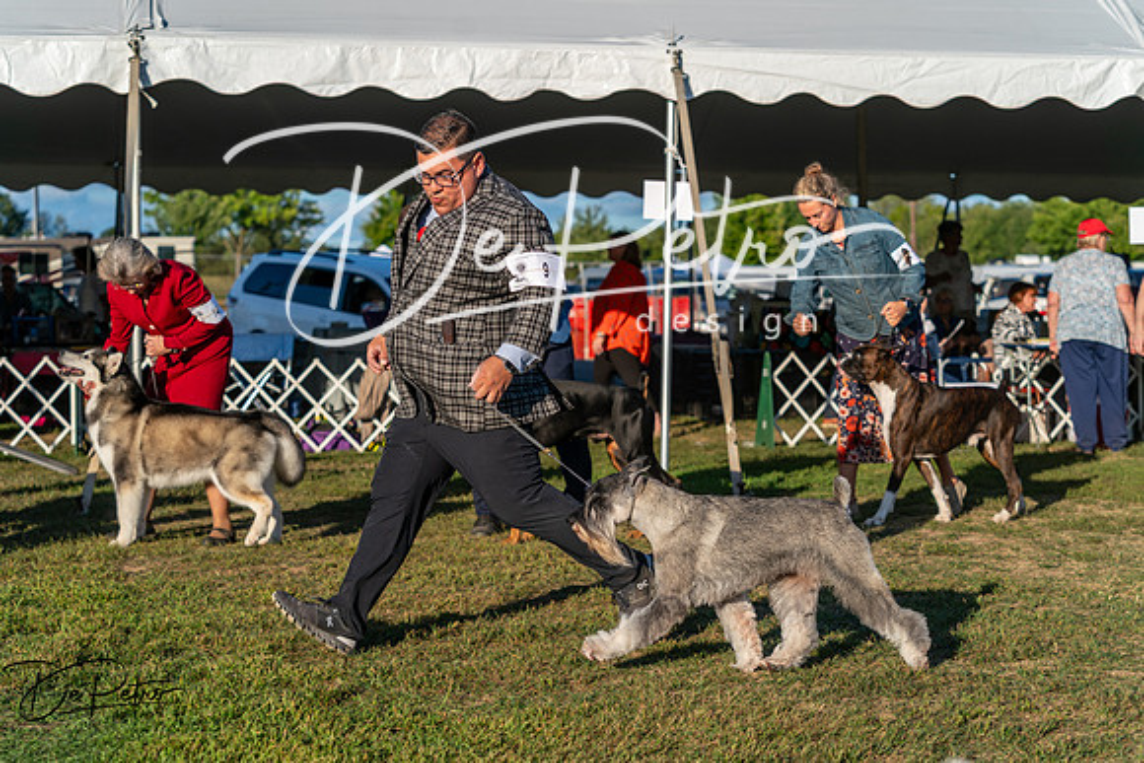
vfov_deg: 18.9
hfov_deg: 28.1
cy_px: 382
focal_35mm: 72
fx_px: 2288
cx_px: 572
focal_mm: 72
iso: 125
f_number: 4.5
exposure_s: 1/1250
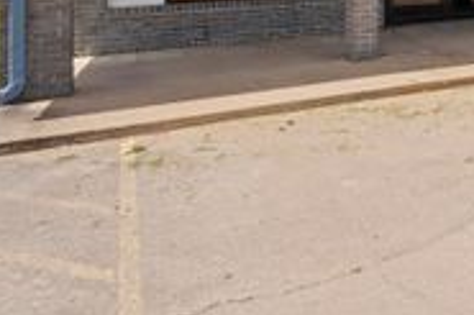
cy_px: -73
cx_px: 510
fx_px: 623
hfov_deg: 36.0
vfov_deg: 25.2
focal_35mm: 47
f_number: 8
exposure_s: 1/1000
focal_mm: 17.5
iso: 200
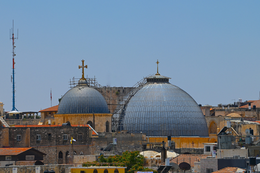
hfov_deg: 8.7
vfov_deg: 5.8
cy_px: 86
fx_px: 1710
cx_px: 124
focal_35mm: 237
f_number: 7.1
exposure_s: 1/800
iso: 100
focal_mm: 200
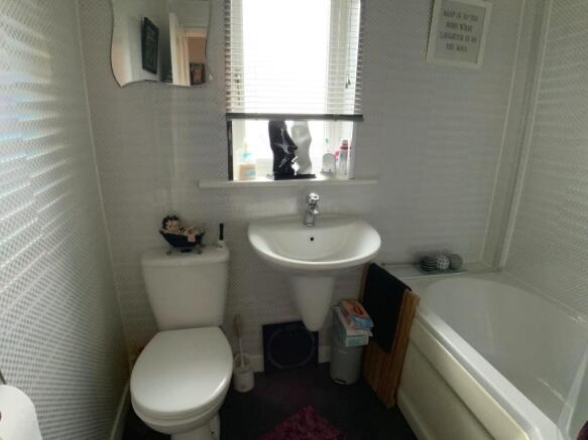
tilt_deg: -17.5
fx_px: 493
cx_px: 294
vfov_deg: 48.2
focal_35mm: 29
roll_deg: -0.1
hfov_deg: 61.7
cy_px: 220
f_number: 1.8
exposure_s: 1/30
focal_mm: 3
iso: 400
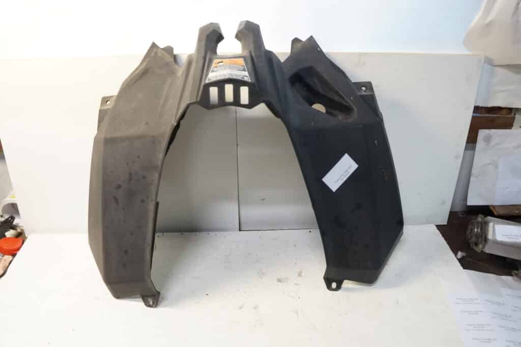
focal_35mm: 27
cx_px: 260
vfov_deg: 47.9
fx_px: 391
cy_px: 174
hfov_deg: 67.4
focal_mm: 18
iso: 1600
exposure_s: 1/60
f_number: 4.5
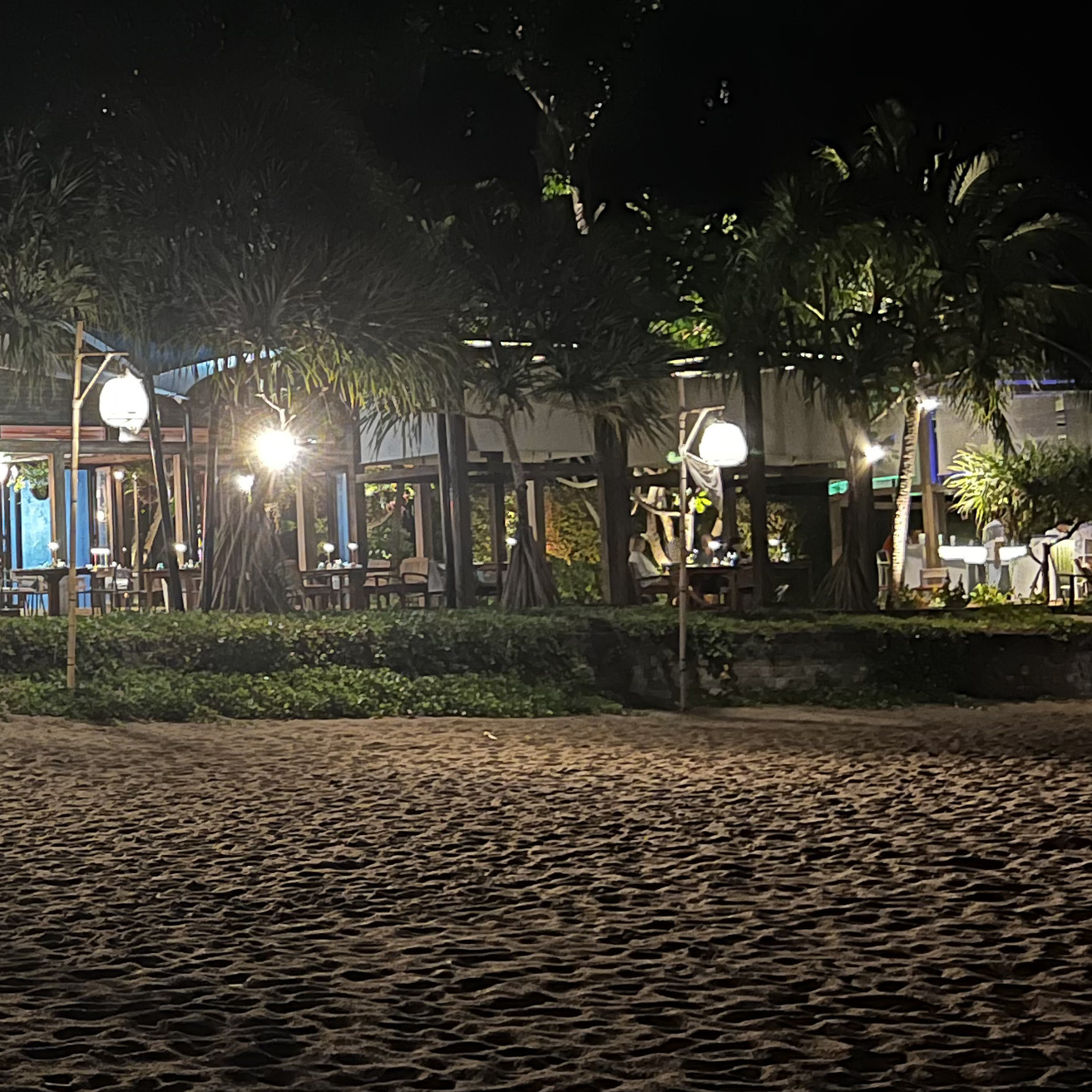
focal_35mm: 70
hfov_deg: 22.6
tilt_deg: +4.6
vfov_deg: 24.6
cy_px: 439
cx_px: -230
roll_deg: +1.4
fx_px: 2498
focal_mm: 5.7
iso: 500
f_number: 1.5
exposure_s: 1/9
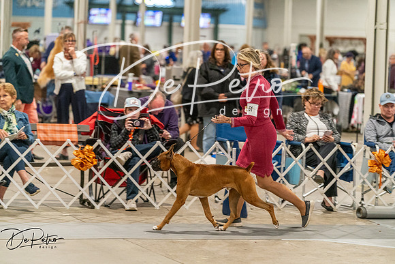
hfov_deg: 12.9
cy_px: 132
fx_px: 1745
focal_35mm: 159
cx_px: 198
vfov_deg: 8.6
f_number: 3.5
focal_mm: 159
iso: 6400
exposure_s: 1/250
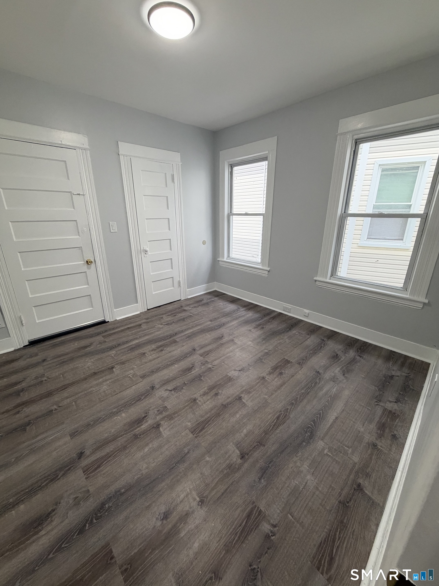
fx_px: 237
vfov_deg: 102.1
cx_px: 220
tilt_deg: -17.9
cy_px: 293
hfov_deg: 85.7
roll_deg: -0.5
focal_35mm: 14
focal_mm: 2.22
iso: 320
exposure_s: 1/120
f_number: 2.2
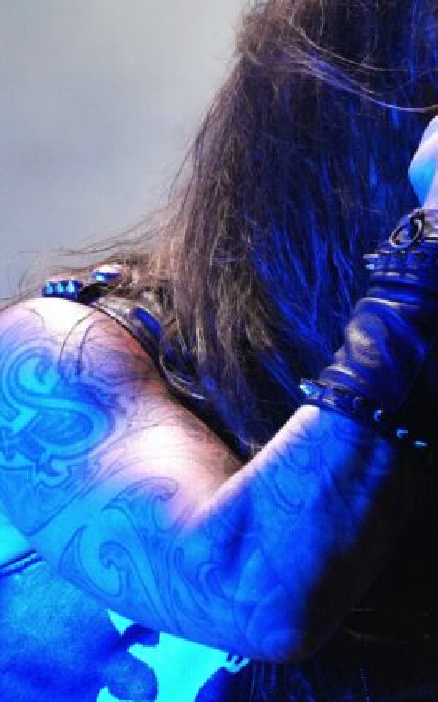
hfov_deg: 2.9
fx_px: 8792
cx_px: 322
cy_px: 302
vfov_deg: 4.6
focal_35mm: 460
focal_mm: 175
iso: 5000
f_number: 6.3
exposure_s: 1/320
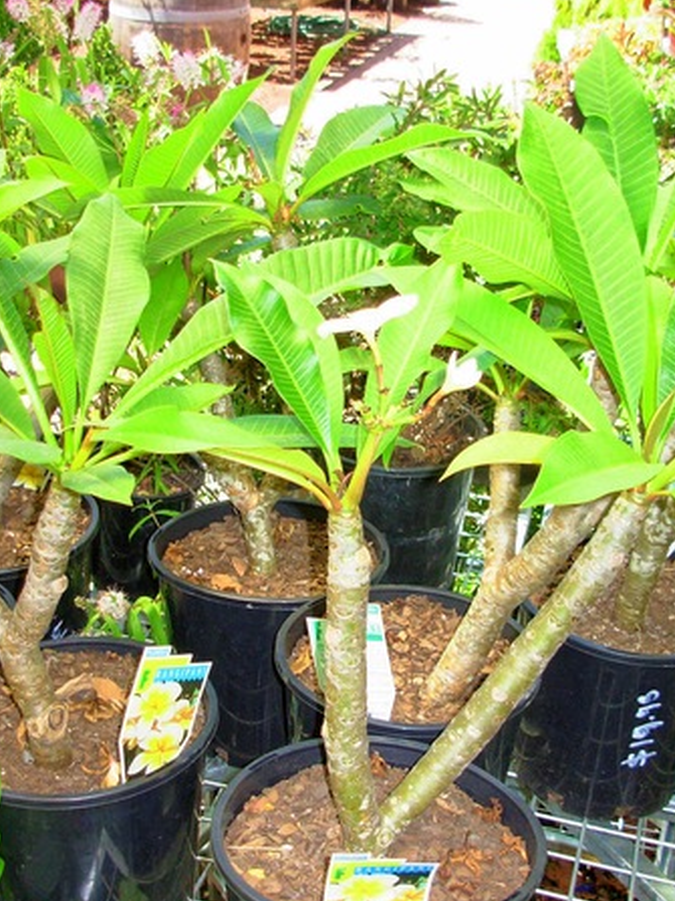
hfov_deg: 28.5
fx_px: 1327
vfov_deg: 37.5
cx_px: 341
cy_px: 488
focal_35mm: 51
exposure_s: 1/136
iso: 50
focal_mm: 6.3
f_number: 2.9
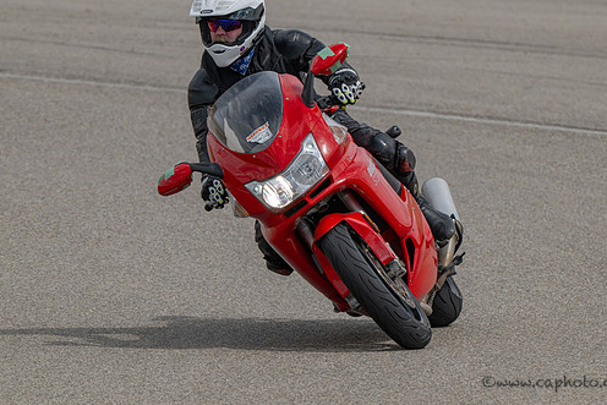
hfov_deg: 2.9
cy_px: 171
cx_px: 315
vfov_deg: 2.0
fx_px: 11839
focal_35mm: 702
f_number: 13
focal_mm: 600
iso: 1000
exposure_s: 1/1600
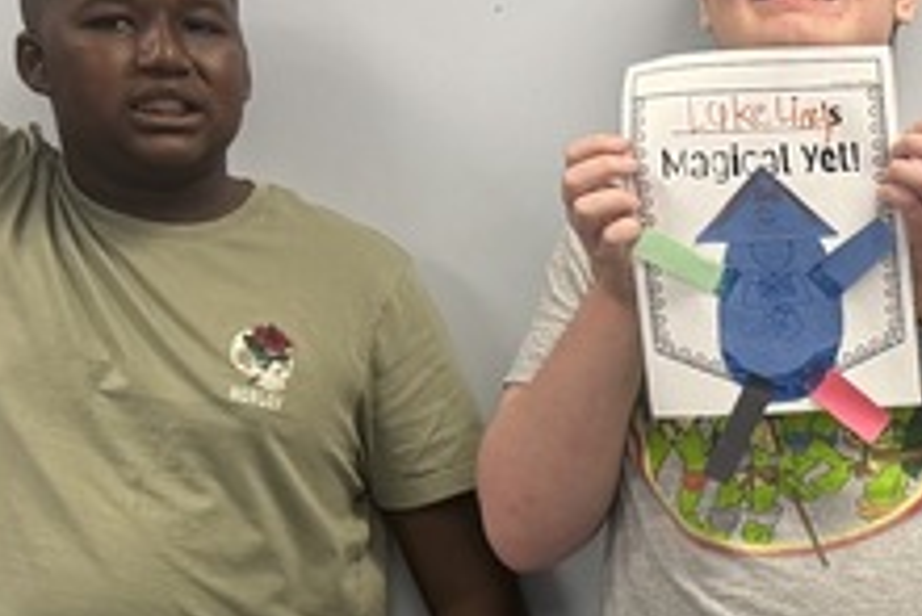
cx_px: 1358
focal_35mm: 116
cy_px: 859
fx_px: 2973
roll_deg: +0.2
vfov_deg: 11.4
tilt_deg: -13.3
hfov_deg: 16.2
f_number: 1.78
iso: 125
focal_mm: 6.76
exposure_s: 1/60
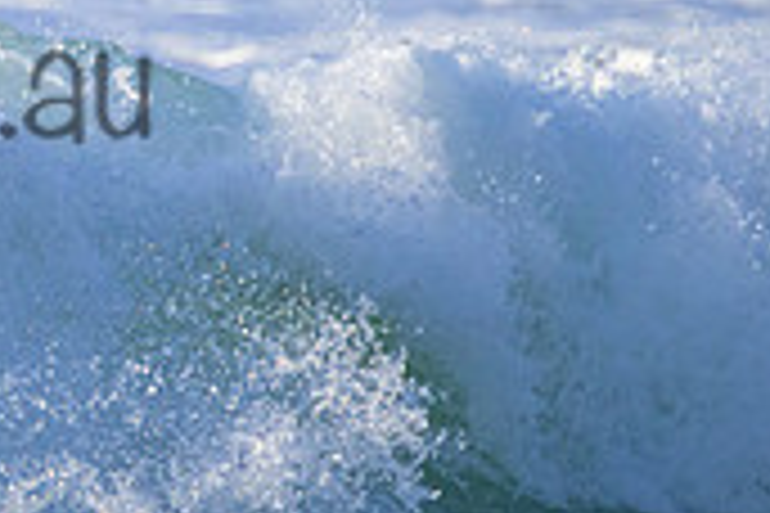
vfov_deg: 0.5
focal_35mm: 2719
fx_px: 58152
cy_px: 34
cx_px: -324
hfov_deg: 0.8
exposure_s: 1/2000
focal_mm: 800
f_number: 11
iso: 3600
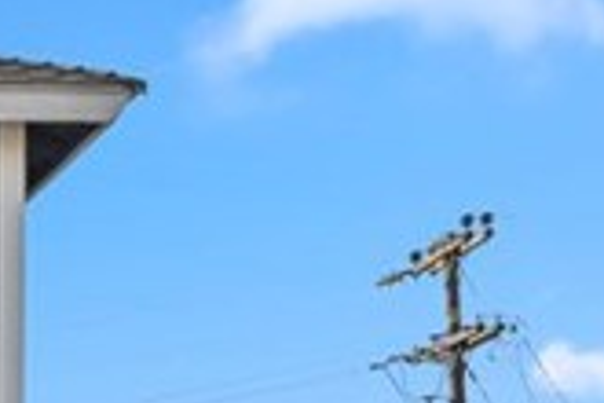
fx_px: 3020
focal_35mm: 180
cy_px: 1039
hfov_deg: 10.0
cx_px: -860
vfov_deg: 7.1
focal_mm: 29
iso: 200
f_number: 8
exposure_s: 1/250
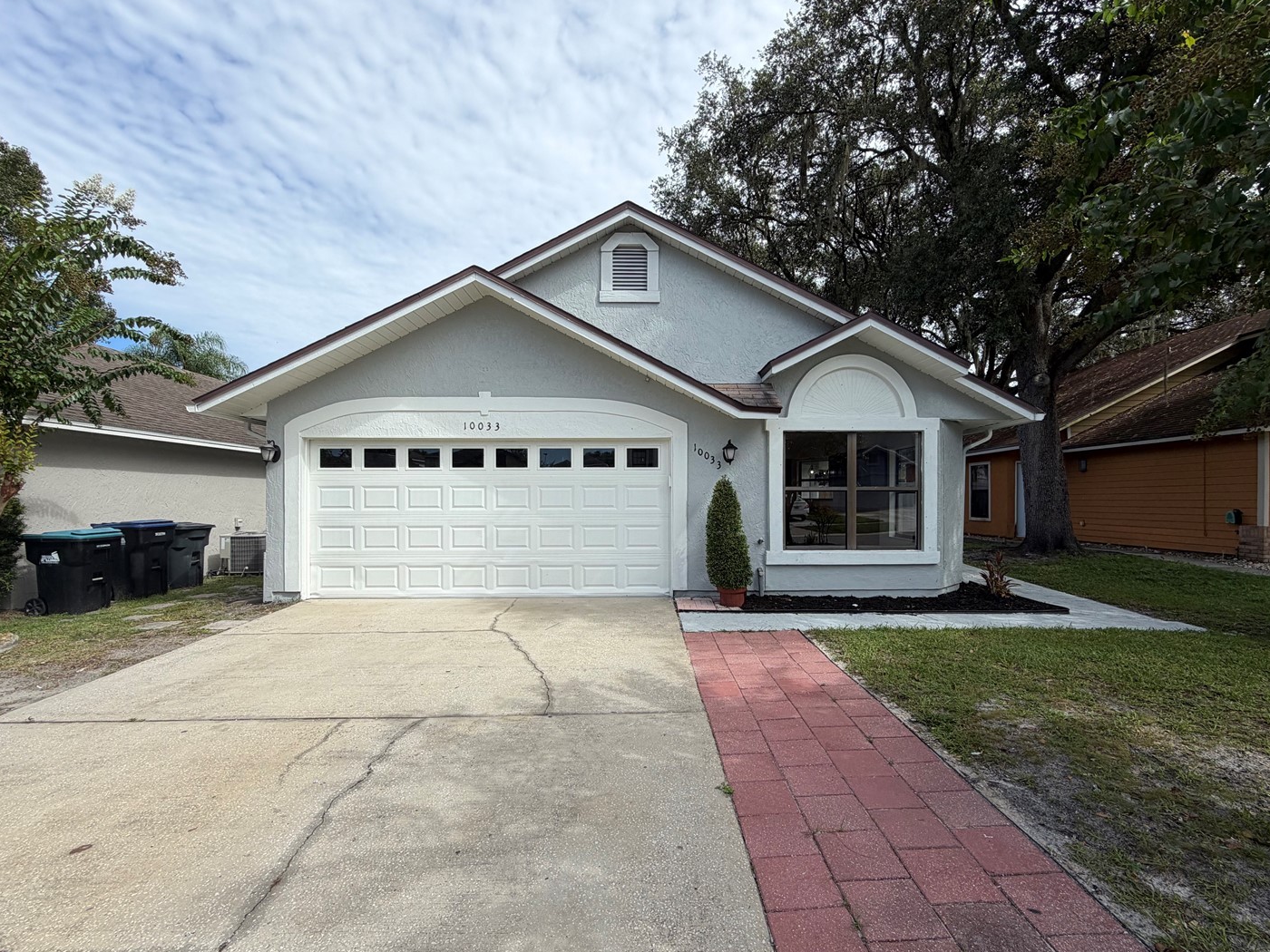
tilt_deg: +0.1
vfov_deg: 78.0
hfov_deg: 94.5
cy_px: 500
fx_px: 587
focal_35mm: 16
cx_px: 651
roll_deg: +0.3
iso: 20
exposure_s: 1/853
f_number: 2.2
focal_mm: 2.22
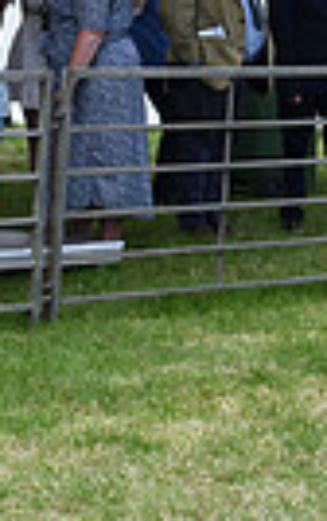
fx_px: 3130
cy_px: 245
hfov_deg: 5.6
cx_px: 997
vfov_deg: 9.5
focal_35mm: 220
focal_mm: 50
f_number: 9
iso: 800
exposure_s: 1/1250
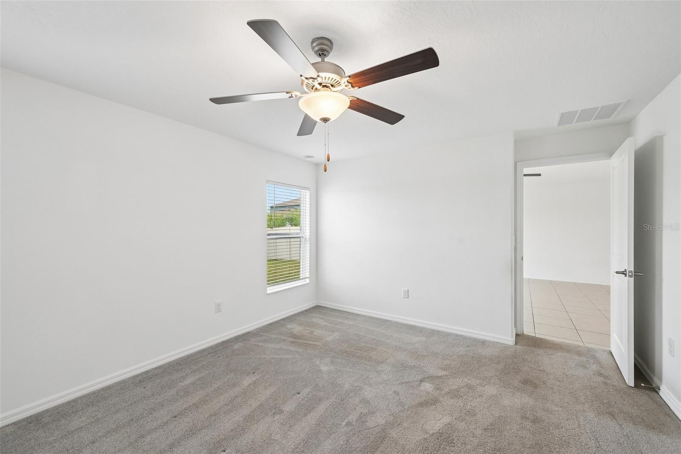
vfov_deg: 81.2
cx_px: 340
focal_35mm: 14
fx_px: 265
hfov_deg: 104.3
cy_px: 227
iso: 400
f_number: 8
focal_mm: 14
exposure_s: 1/60
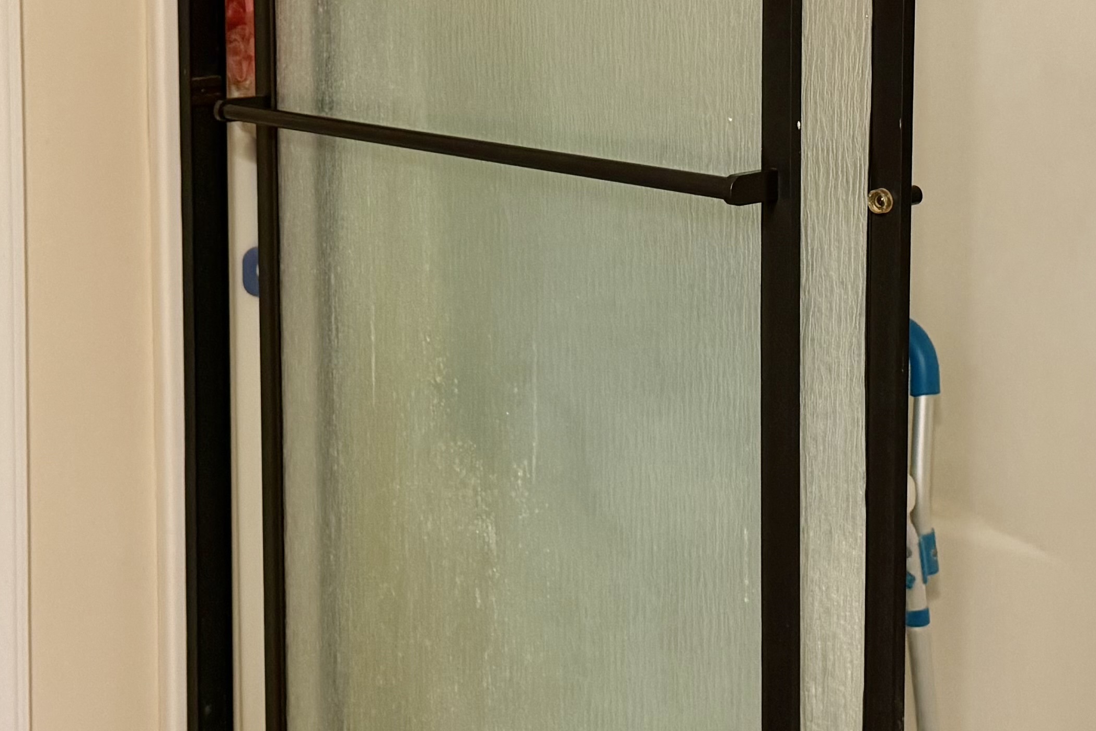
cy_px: 79
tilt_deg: -6.3
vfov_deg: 19.7
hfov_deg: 29.6
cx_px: 447
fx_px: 2070
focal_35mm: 68
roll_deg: +0.4
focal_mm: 6.76
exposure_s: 1/60
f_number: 1.78
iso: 250
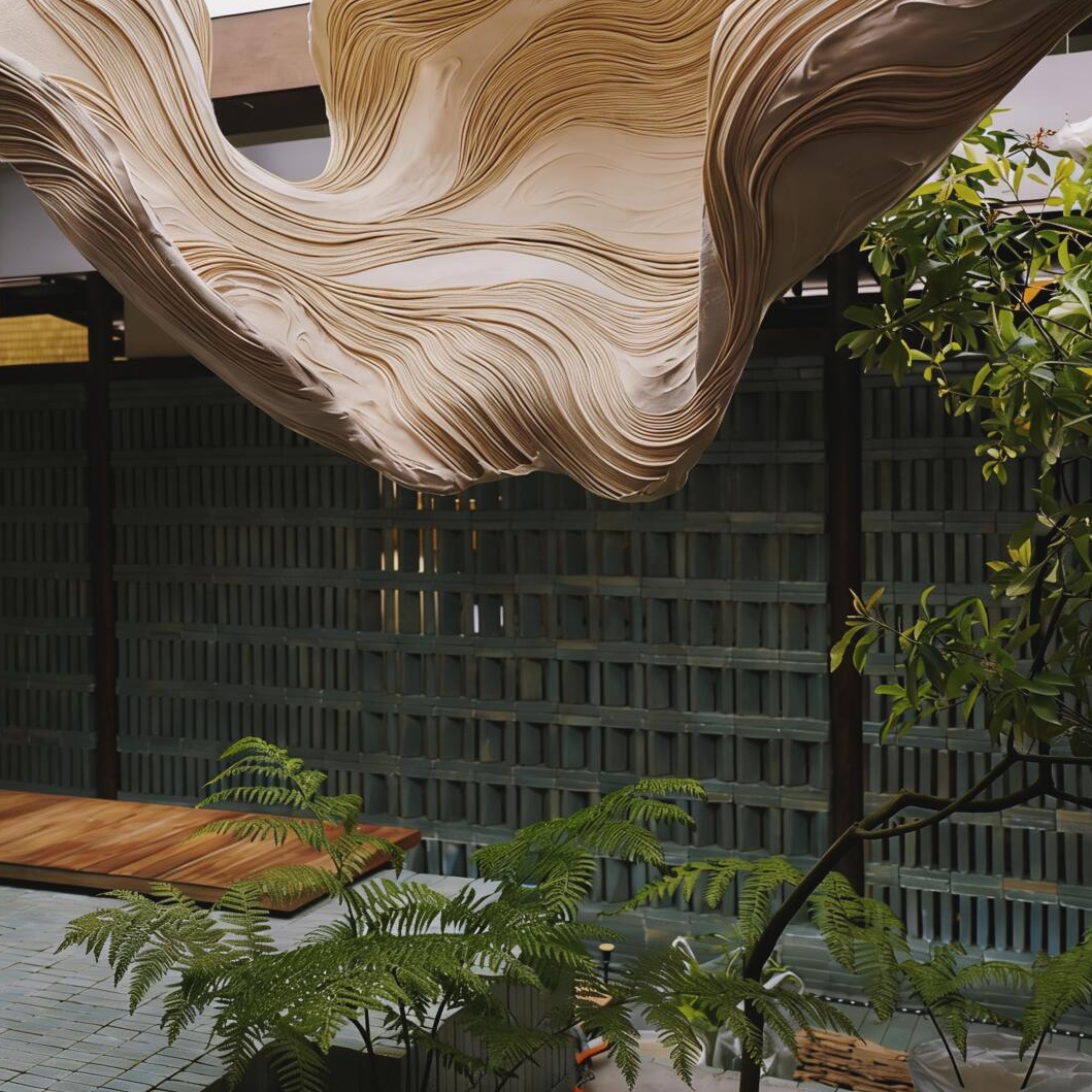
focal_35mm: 39
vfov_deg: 42.8
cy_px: 492
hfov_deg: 42.8
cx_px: 548
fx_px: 1392
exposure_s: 1/80
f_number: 4
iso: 320
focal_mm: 30
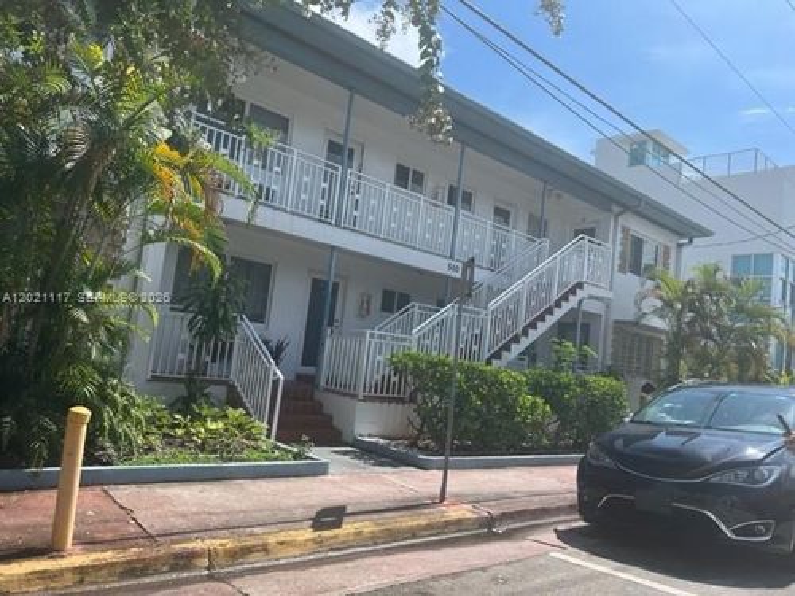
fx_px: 597
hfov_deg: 67.3
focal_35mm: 26
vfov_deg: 53.1
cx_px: 398
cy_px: 298
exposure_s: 1/4274
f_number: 1.5
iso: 50
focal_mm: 5.7
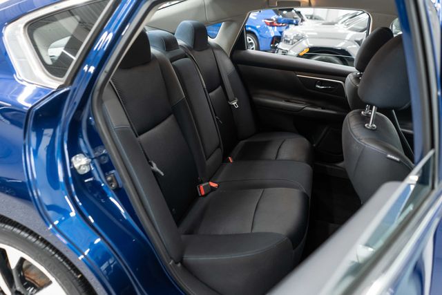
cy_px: 148
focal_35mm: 28
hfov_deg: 65.5
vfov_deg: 46.4
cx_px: 221
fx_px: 344
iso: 1600
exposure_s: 1/60
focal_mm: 28
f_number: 3.2
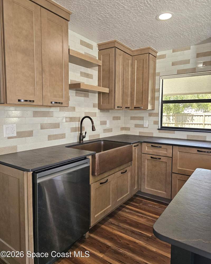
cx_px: 106
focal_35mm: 24
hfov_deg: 58.8
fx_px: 187
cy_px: 126
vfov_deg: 70.2
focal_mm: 6.3
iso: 400
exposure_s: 1/120
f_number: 1.7
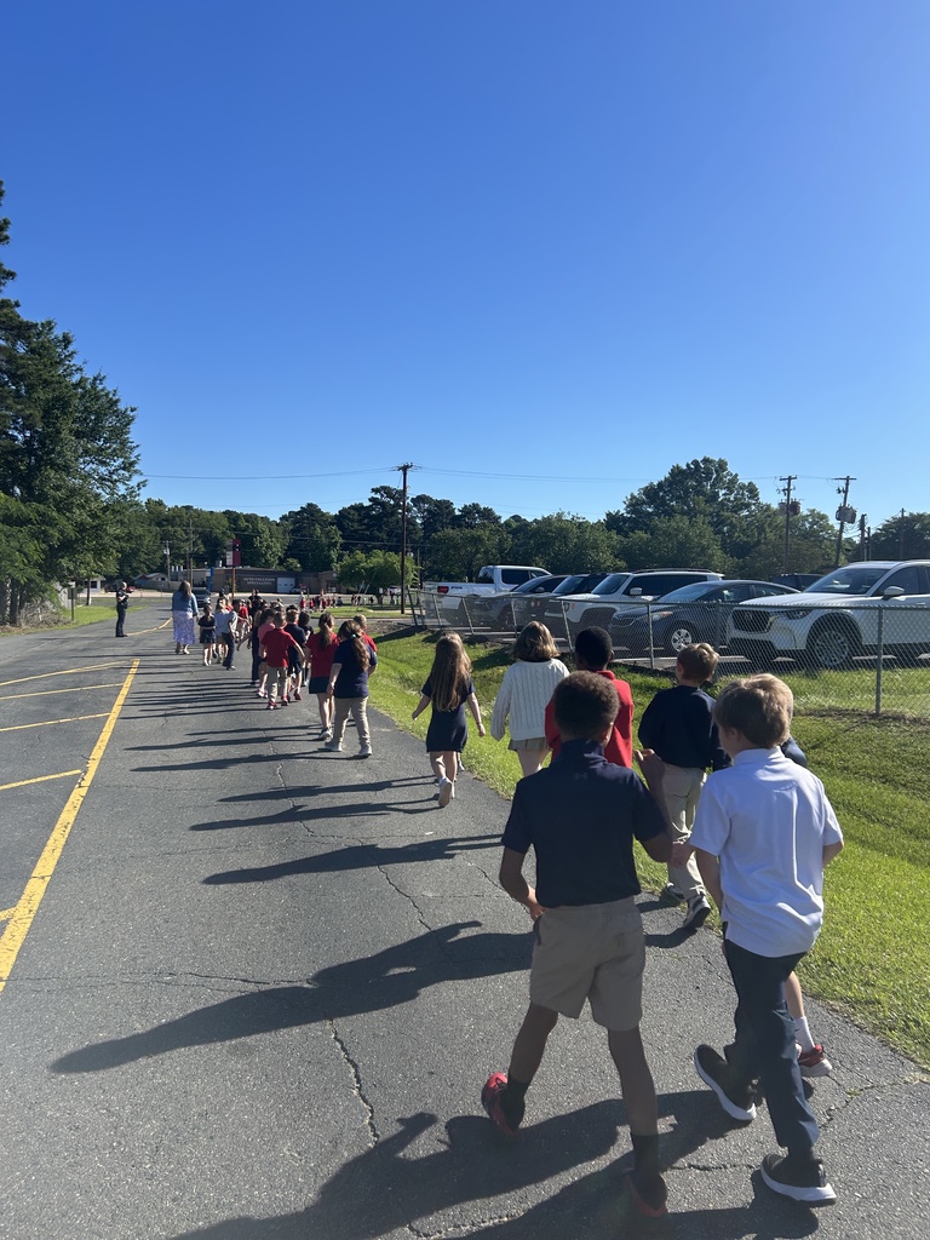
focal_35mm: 26
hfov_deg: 53.1
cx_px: 465
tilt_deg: +0.3
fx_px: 931
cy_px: 620
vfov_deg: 67.3
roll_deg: -1.2
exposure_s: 1/3831
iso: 50
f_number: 1.5
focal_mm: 5.7
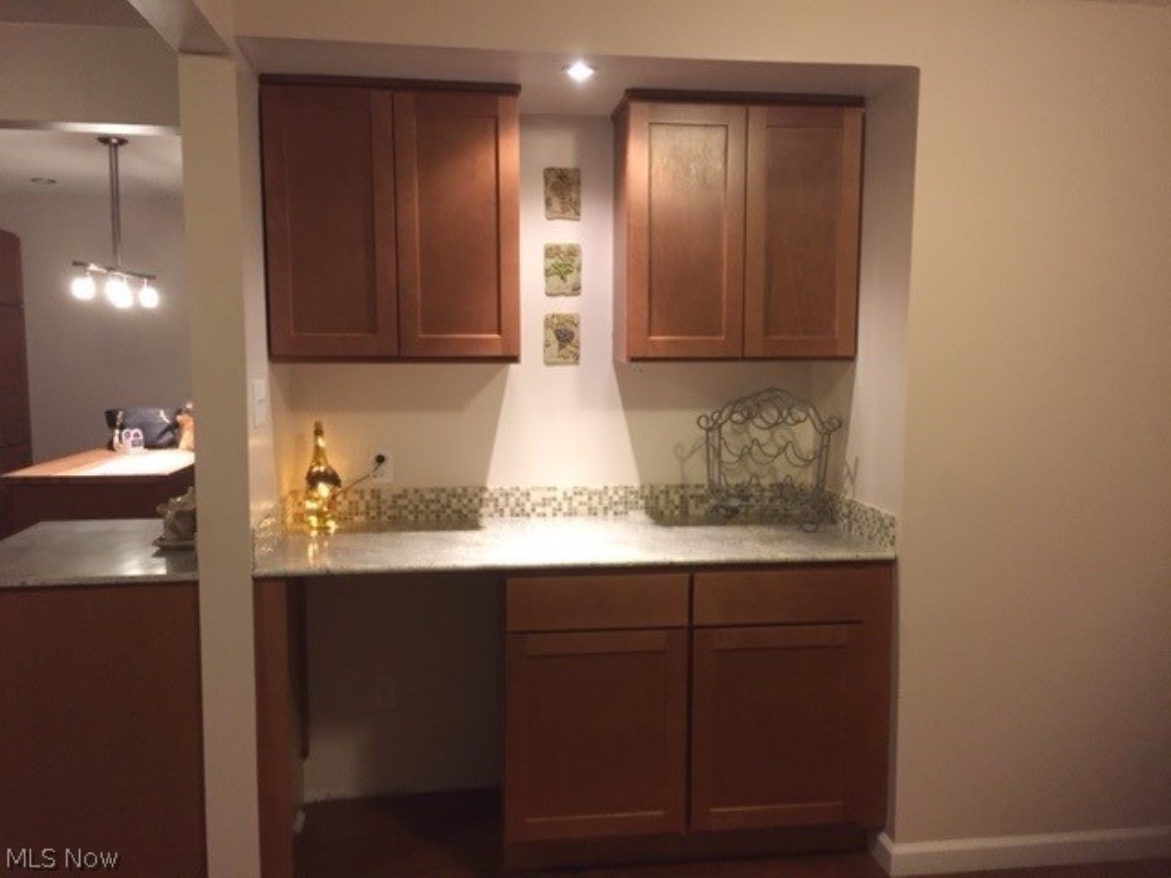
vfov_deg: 48.2
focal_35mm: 29
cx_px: 586
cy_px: 439
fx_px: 981
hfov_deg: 61.7
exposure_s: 1/30
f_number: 2.2
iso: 250
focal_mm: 4.15
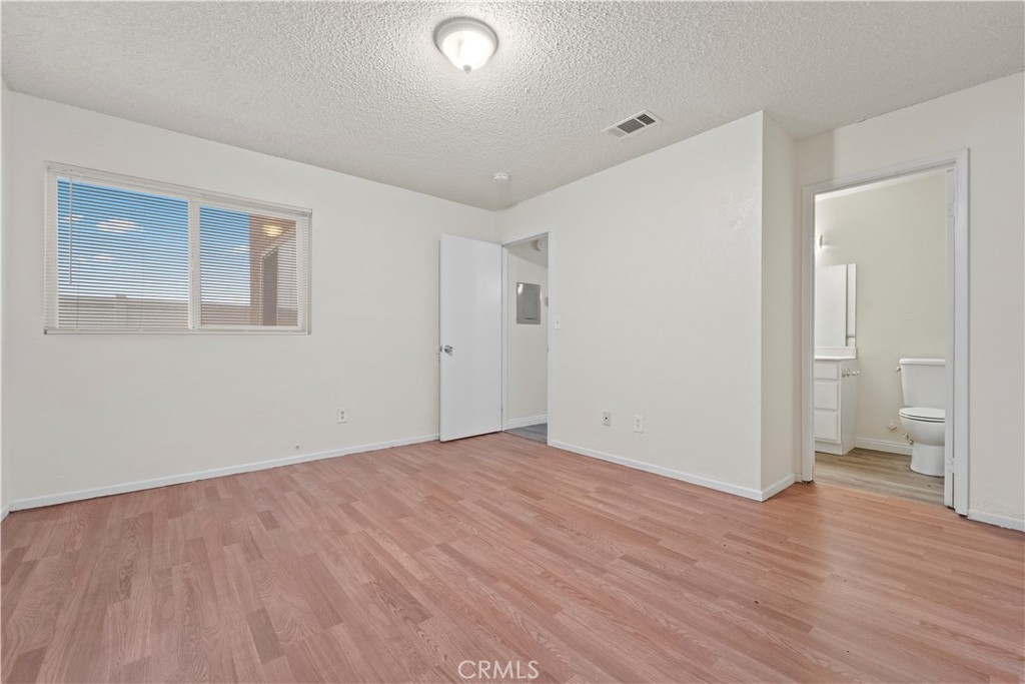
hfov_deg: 104.2
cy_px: 342
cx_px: 512
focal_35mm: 14
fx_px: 399
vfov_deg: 81.2
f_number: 9
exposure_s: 1/5
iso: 3200
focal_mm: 14
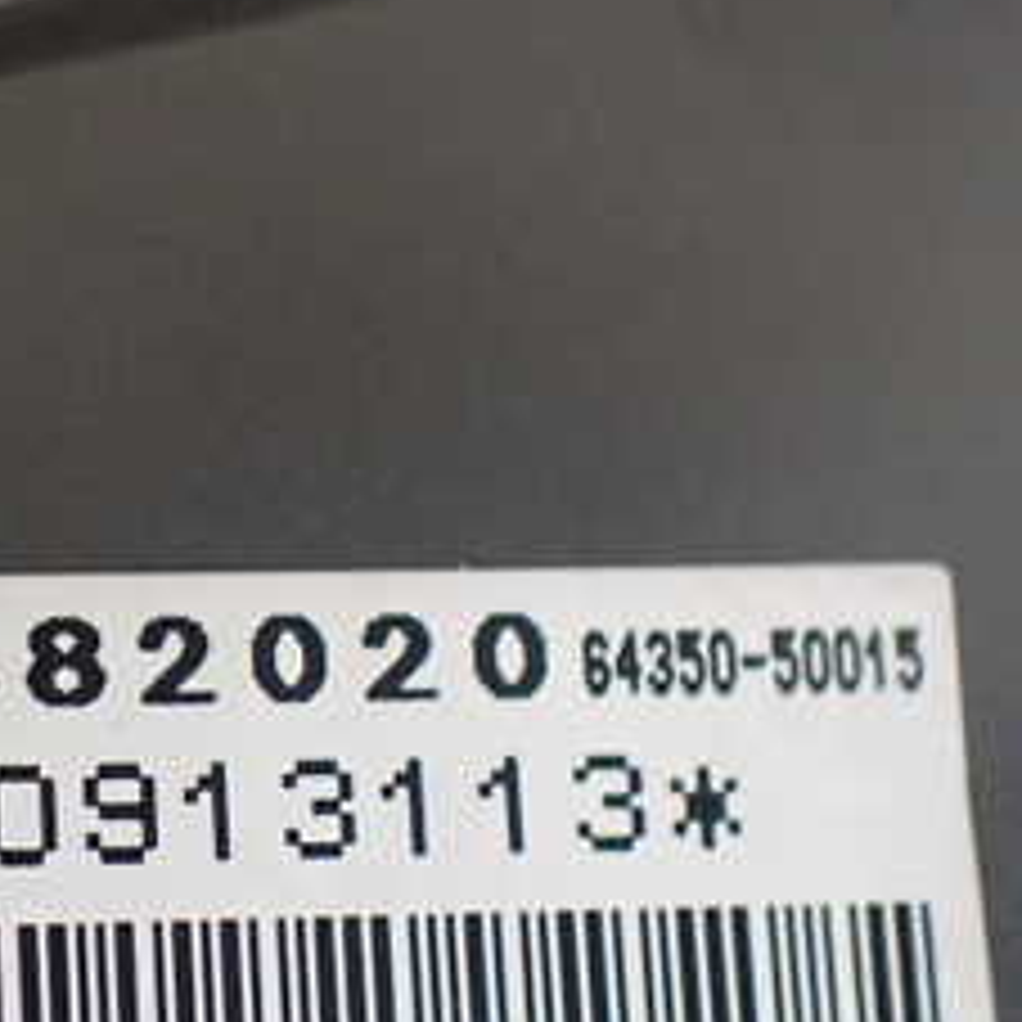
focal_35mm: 70
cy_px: 833
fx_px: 2338
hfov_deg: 23.6
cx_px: 9
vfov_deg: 24.2
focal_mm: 5.4
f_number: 2.3
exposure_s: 1/125
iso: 400
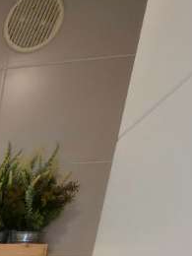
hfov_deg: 12.8
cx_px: -316
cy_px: 465
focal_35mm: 75
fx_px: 555
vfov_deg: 19.3
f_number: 1.9
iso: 80
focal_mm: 2.2
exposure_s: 1/50.3
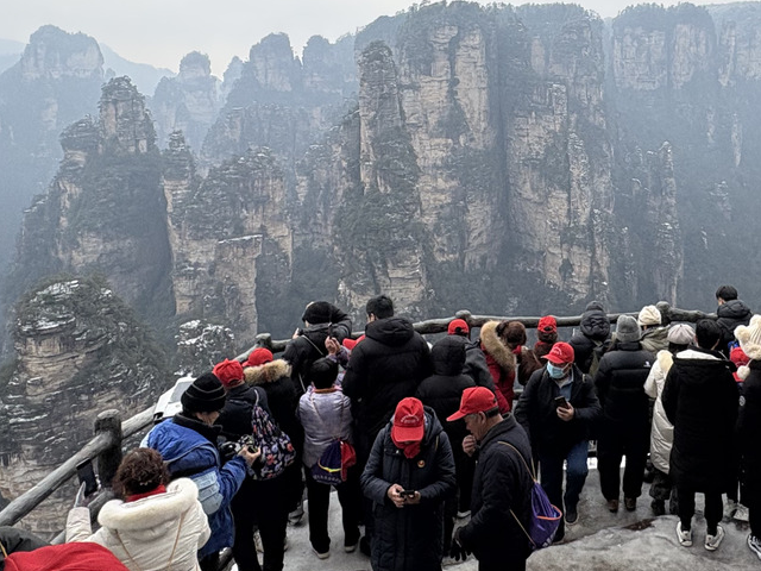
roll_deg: +0.2
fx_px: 769
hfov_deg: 50.6
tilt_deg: -3.6
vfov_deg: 39.4
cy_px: 130
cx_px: 566
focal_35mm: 35
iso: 50
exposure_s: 1/1637
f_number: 2.2
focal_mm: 2.22
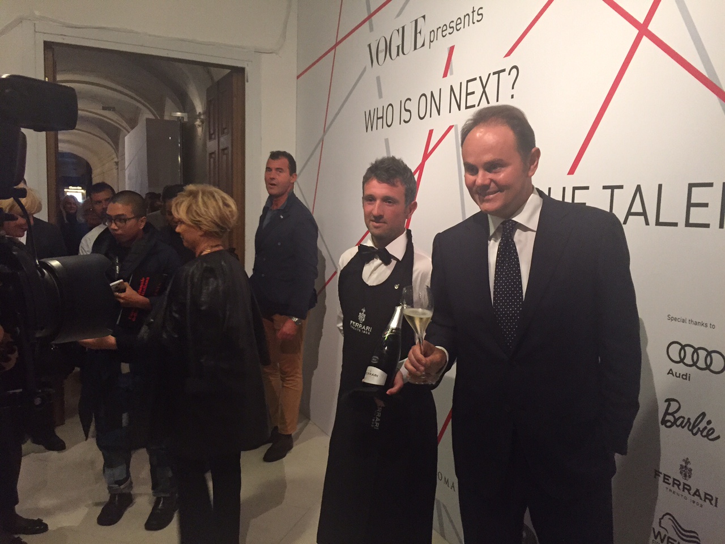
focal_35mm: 29
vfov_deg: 48.2
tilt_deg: -6.8
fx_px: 607
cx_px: 362
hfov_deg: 61.7
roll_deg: -1.1
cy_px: 272
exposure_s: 1/30
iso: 250
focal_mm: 4.15
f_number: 2.2
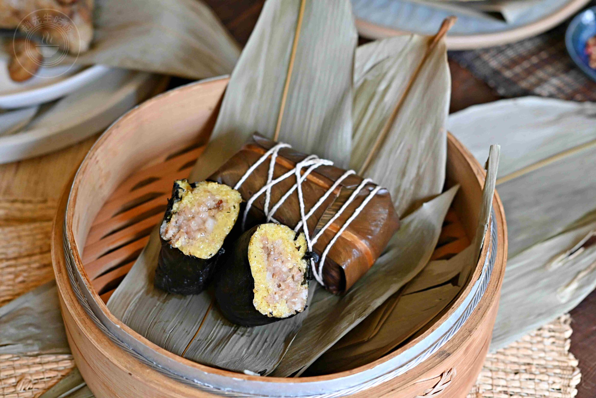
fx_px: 1242
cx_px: 298
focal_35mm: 75
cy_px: 199
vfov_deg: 18.2
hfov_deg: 27.0
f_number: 3.2
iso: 900
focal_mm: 50
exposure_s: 1/320
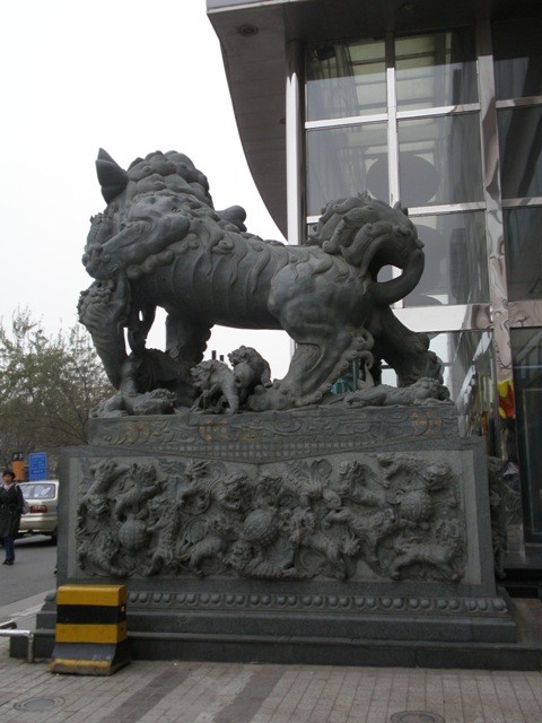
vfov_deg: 50.1
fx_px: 772
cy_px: 362
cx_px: 271
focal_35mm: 37
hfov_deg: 38.7
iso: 64
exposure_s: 1/320
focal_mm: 6.6
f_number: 3.5
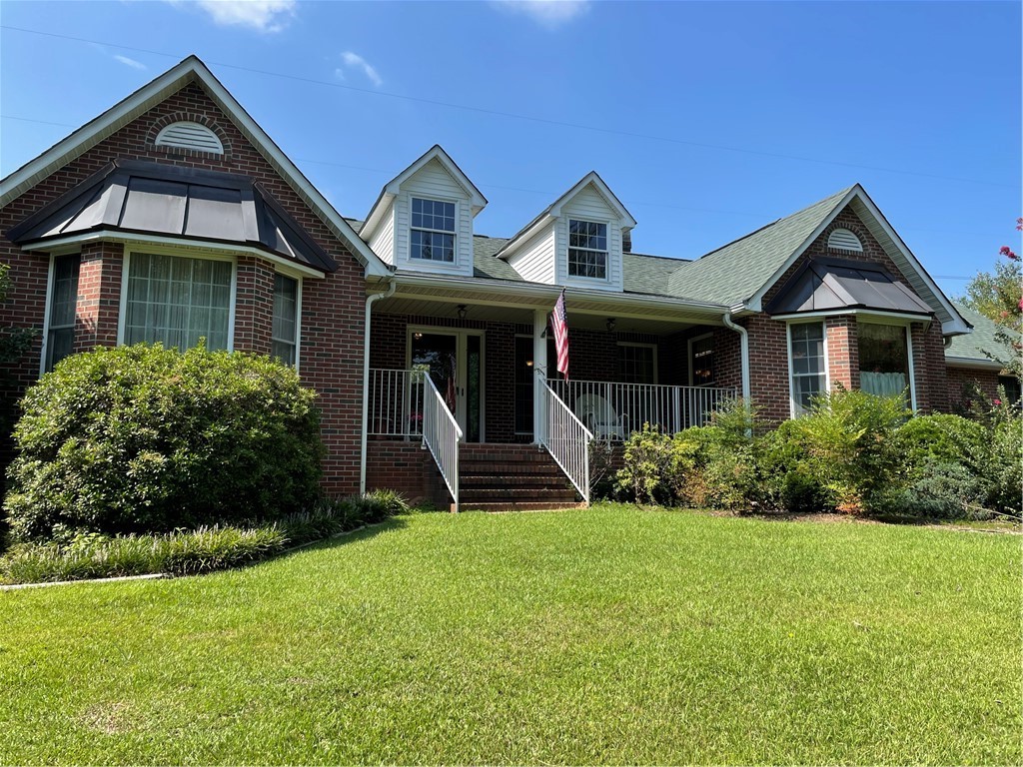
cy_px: 384
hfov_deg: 67.3
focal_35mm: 26
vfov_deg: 53.1
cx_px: 512
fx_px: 768
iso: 32
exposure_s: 1/1984
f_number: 1.6
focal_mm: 4.2
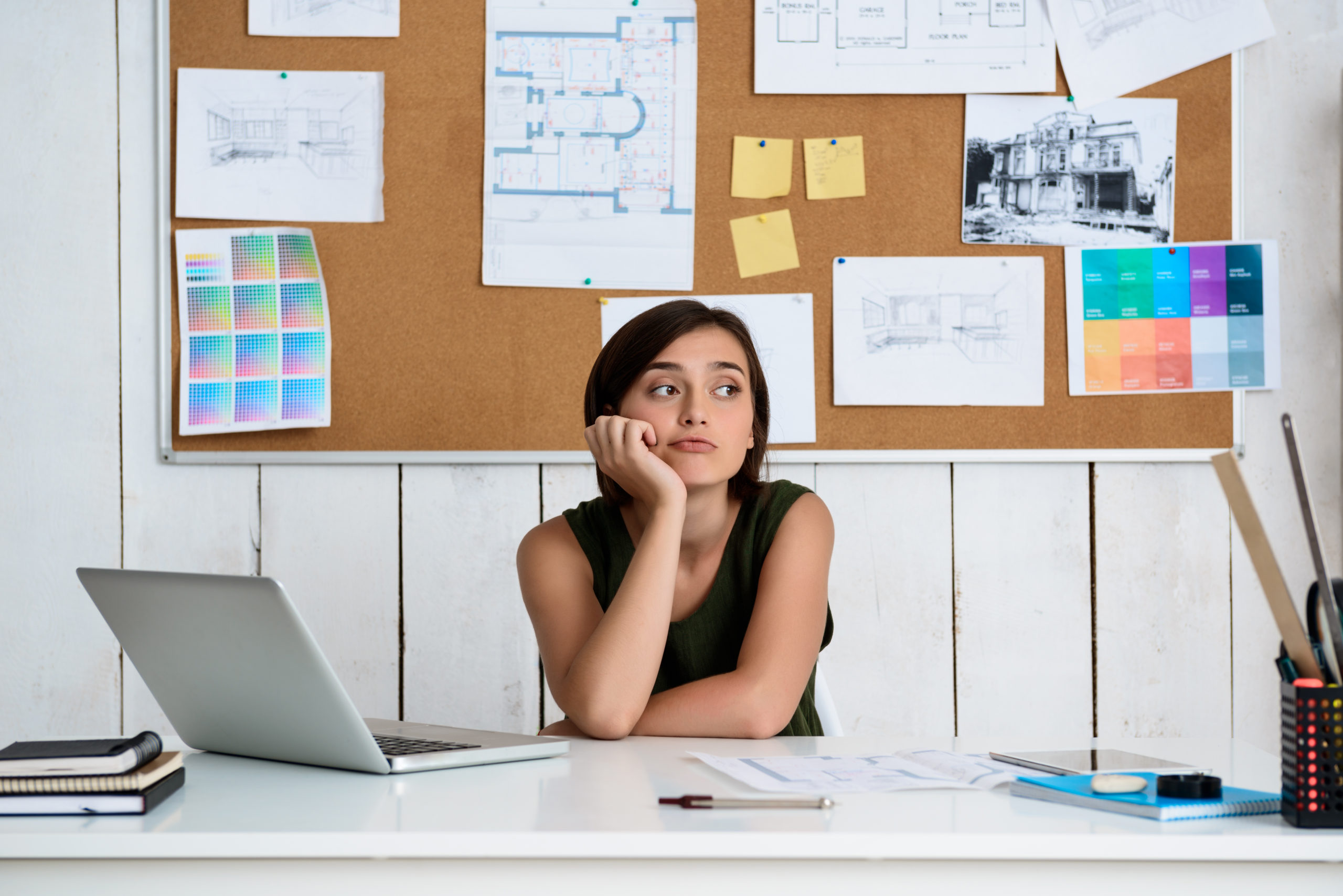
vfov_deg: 19.5
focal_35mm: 70
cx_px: 672
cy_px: 448
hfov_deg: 28.8
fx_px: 2612
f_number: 5
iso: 100
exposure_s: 1/160
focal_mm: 70
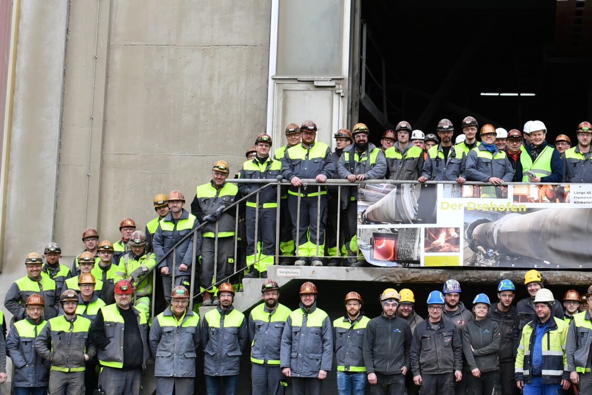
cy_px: 138
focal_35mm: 68
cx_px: 483
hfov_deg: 28.9
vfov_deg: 20.0
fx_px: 1118
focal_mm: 20
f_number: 5.6
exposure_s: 1/250
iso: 200
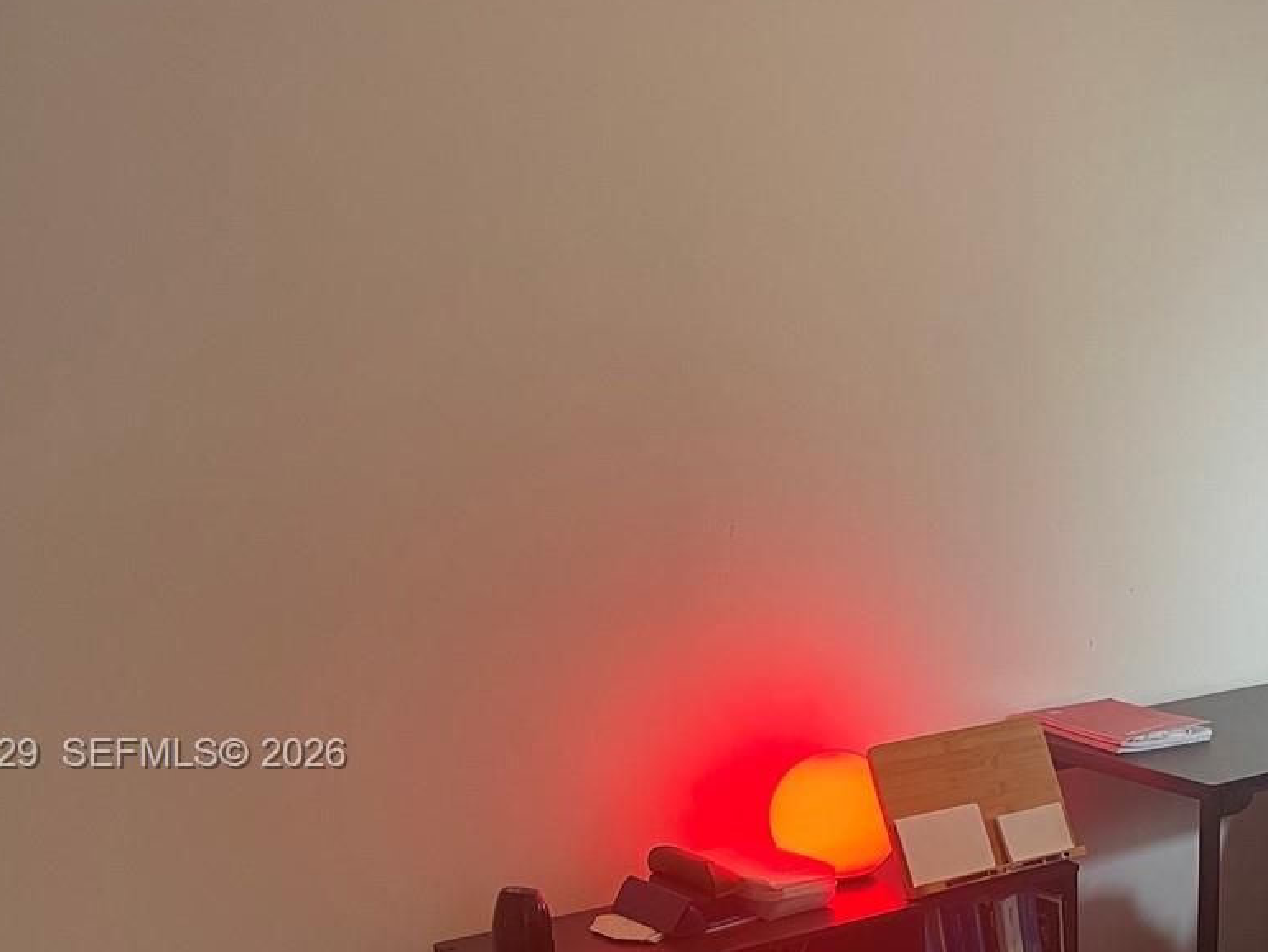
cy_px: 756
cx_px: 1151
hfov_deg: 33.6
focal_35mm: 54
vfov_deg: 26.6
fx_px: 1979
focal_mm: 5.1
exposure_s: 1/60
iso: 250
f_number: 1.6
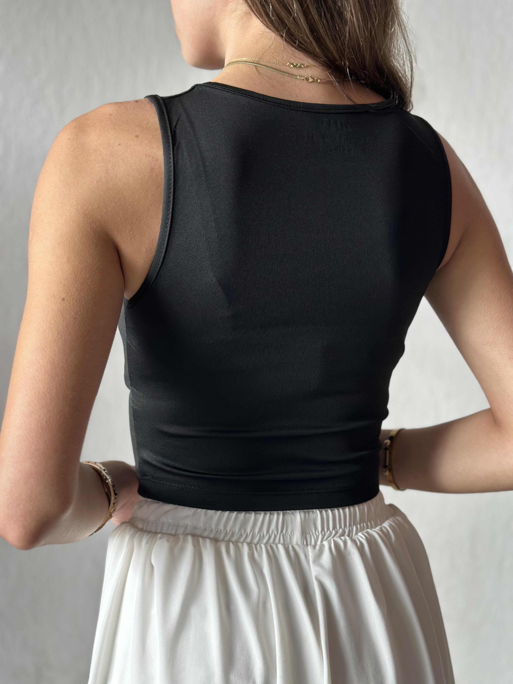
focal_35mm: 48
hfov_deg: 30.3
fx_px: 948
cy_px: 342
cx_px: 256
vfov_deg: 39.7
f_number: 1.78
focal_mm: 6.86
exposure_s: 1/85
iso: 125
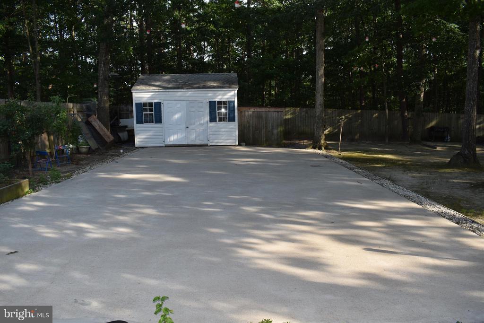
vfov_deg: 47.9
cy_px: 162
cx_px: 242
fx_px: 363
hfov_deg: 67.4
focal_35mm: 27
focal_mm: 18
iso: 100
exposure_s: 1/160
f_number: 6.3
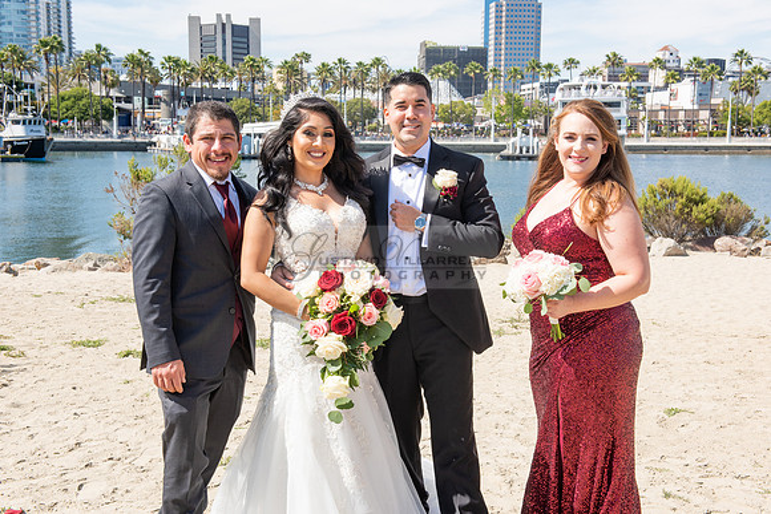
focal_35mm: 48
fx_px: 1028
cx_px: 386
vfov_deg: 28.1
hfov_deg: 41.1
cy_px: 257
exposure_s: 1/200
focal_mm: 48
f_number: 11
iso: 200
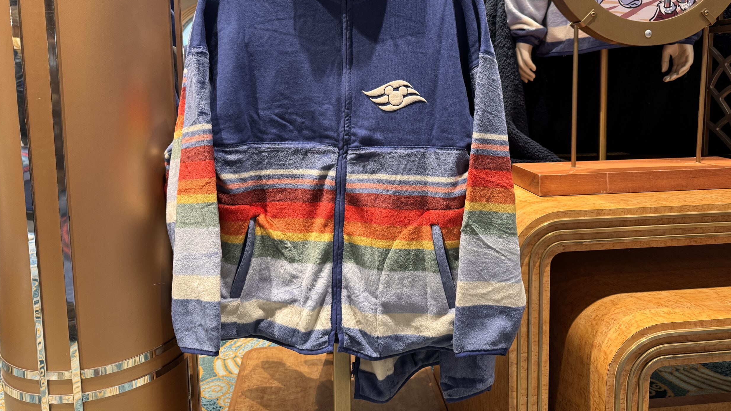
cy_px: 130
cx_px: 374
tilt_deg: -6.2
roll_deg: +0.7
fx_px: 523
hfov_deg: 69.8
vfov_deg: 42.2
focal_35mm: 27
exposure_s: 1/60
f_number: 1.78
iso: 200
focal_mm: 6.76
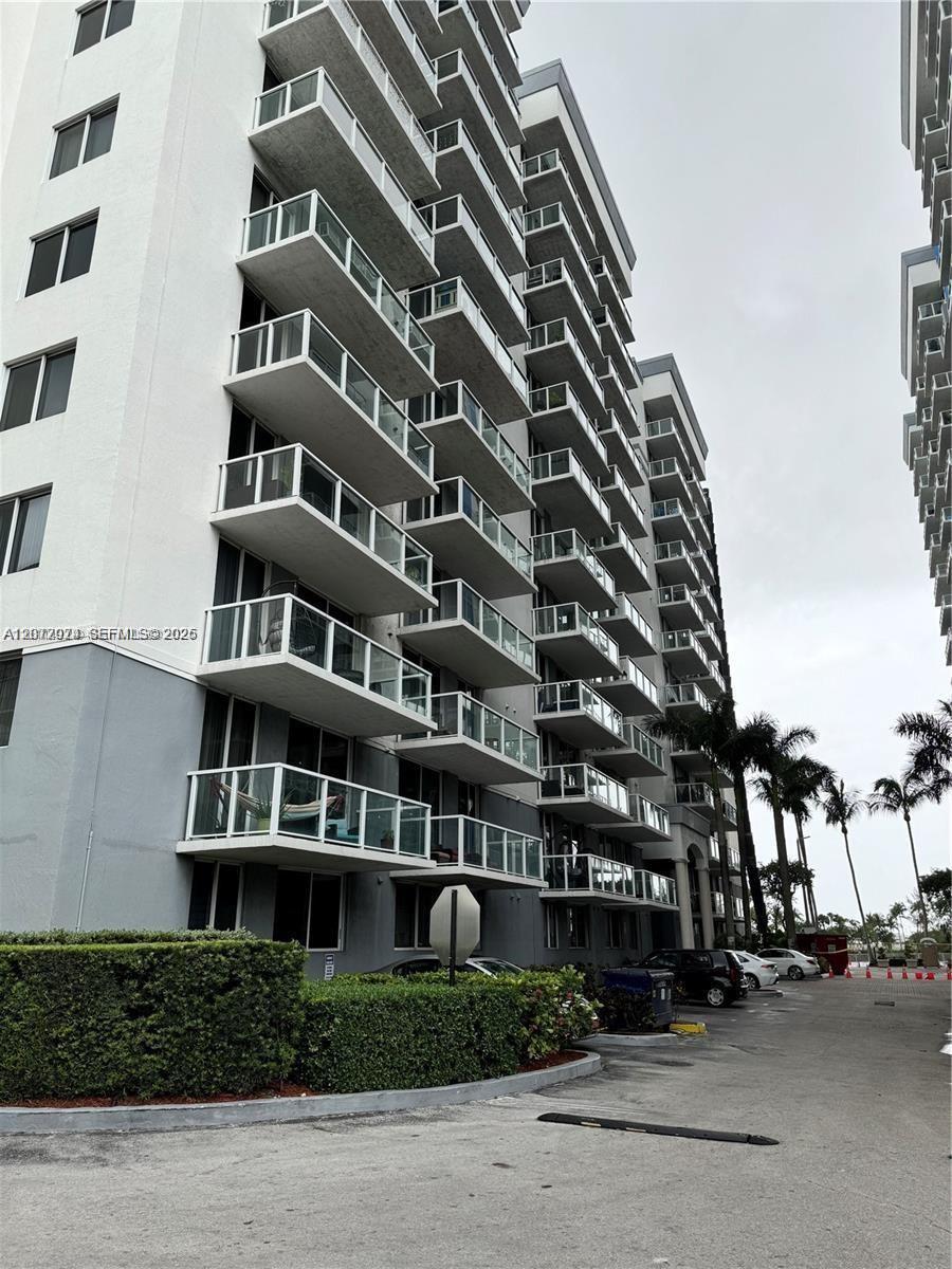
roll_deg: +1.7
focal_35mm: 24
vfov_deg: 71.6
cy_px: 634
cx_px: 476
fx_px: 880
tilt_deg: +20.6
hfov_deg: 56.8
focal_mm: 6.76
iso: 80
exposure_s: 1/448
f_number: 1.78
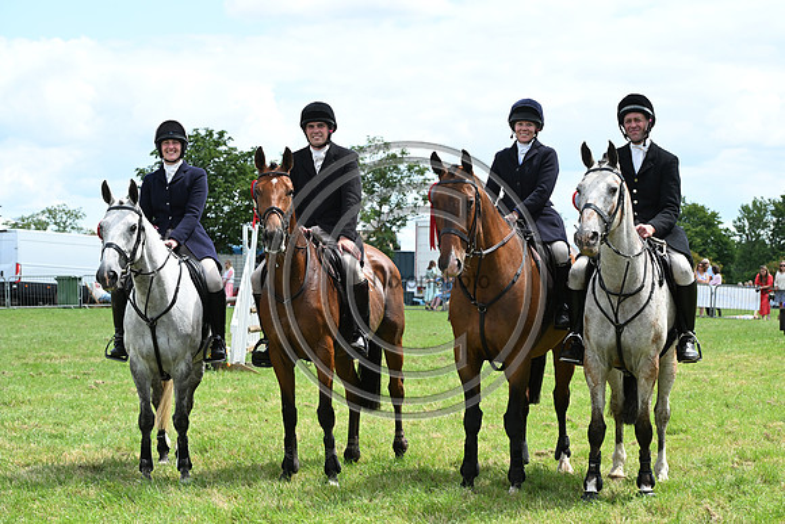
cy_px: 262
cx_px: 392
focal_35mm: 92
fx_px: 2006
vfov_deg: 14.9
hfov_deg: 22.1
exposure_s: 1/800
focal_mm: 92
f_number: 7.1
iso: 500
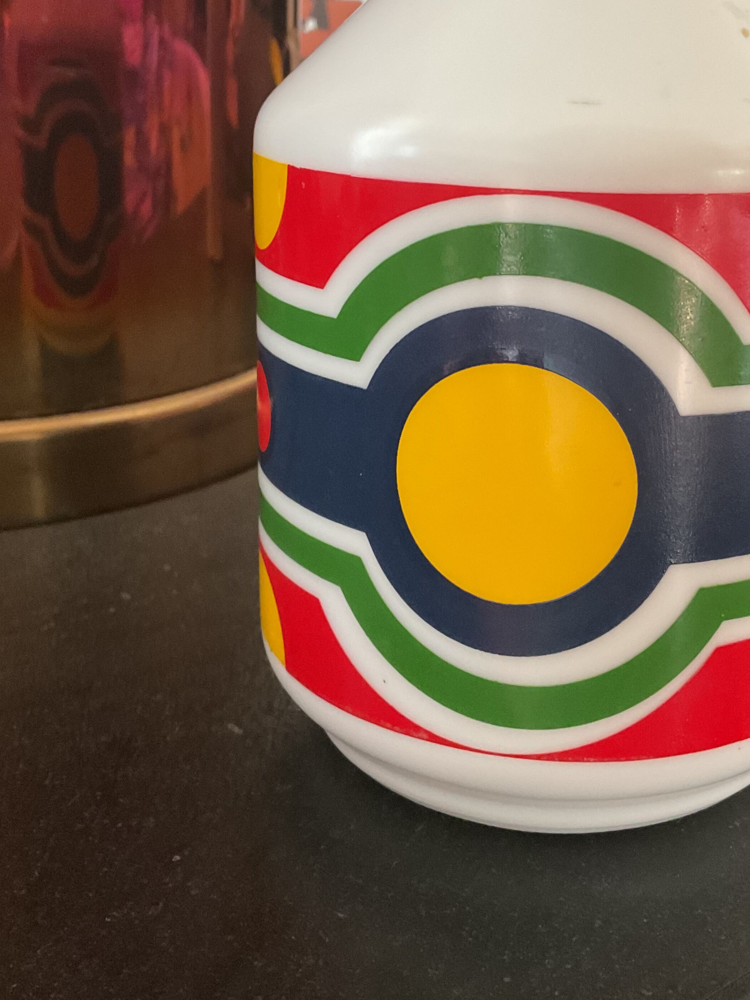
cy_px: 351
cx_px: 496
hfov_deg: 34.1
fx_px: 1213
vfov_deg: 44.3
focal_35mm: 42
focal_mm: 3
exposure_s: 1/40
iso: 200
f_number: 1.8
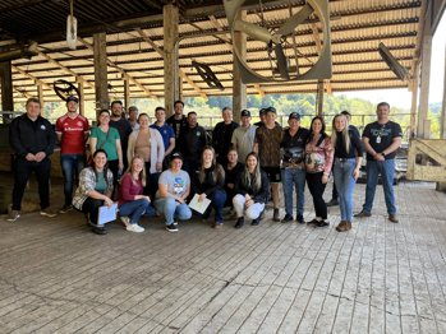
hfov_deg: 67.3
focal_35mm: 26
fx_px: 335
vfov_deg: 53.1
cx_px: 223
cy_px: 167
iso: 32
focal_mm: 5.1
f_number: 1.6
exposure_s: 1/122
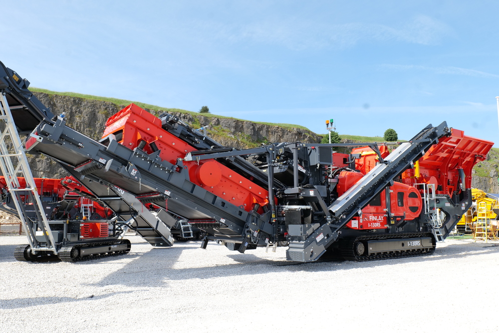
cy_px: 166
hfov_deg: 63.7
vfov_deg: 45.0
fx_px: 402
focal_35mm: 29
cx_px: 250
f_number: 10
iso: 800
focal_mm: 29
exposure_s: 1/500
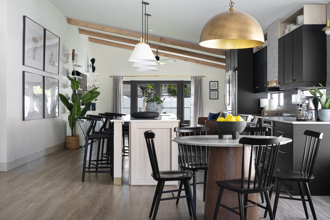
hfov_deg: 43.6
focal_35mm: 45
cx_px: 165
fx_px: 412
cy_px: 110
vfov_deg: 29.8
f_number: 9
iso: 160
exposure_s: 1/5
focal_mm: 30
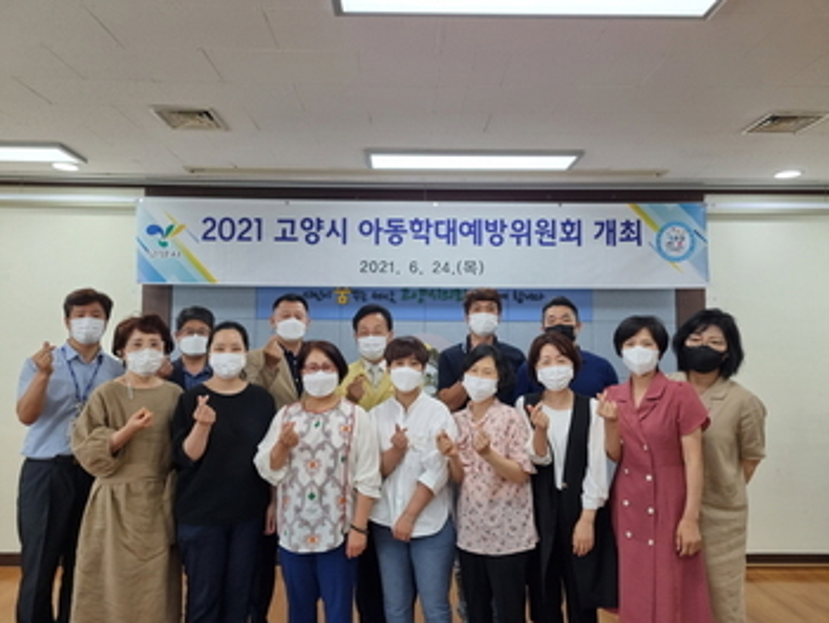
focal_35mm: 26
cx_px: 414
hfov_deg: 67.3
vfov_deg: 53.1
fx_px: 623
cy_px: 312
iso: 100
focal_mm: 5.4
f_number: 1.8
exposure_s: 1/120
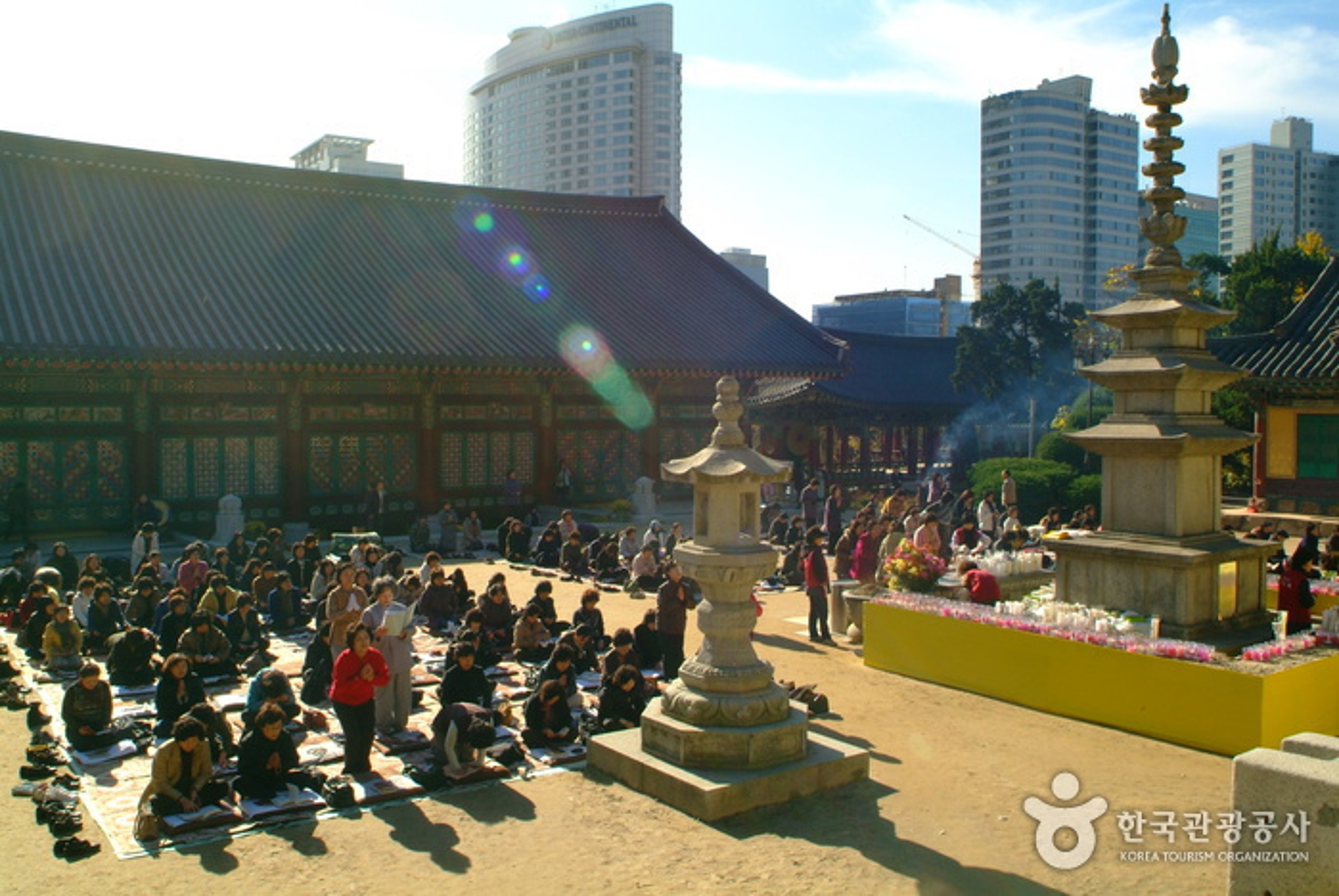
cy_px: 448
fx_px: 1117
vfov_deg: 43.7
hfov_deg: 61.9
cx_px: 670
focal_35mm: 30
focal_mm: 20
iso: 400
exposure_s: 1/180
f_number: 16
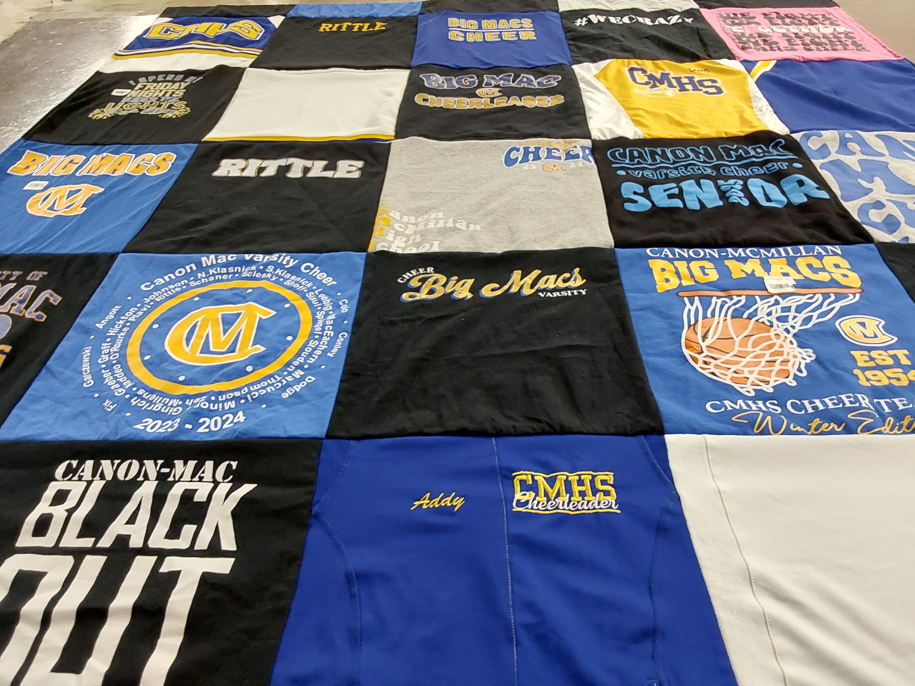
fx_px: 740
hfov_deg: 63.4
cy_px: 343
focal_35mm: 28
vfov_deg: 49.7
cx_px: 458
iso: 200
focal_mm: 2.91
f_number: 1.9
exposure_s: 1/60
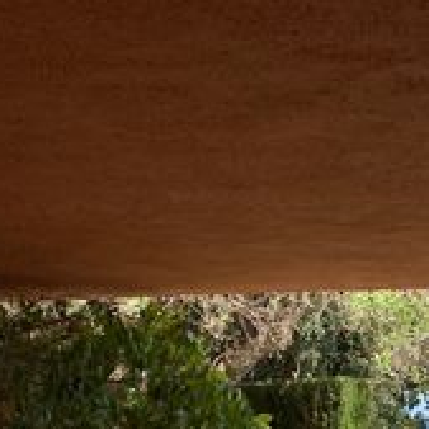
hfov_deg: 17.5
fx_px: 1234
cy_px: 531
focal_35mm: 88
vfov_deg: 18.6
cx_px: 665
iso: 20
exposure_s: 1/1263
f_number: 1.8
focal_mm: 3.99
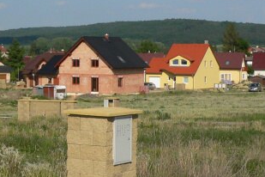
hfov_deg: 17.9
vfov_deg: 12.1
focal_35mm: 113
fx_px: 832
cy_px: 25
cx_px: 39
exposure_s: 1/500
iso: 80
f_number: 5.6
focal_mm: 6.9
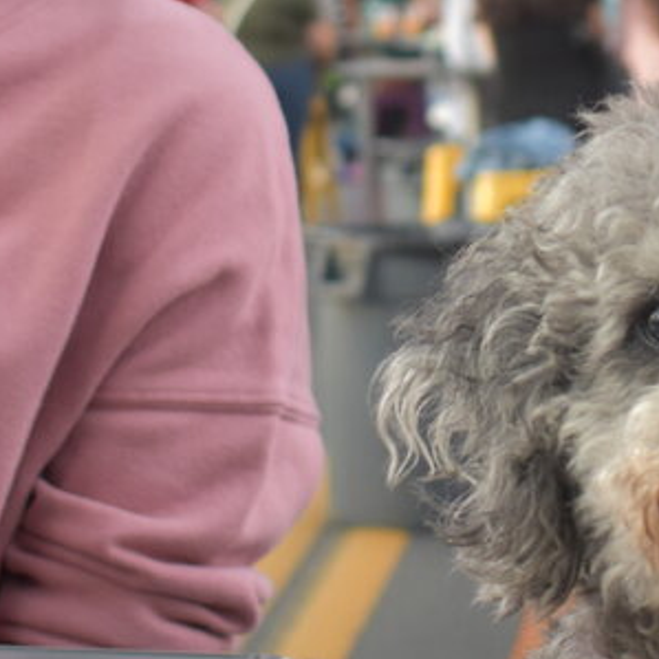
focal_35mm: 166
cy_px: 148
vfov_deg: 10.5
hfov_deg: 10.5
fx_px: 3575
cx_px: 465
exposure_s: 1/40
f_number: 4
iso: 400
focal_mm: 26
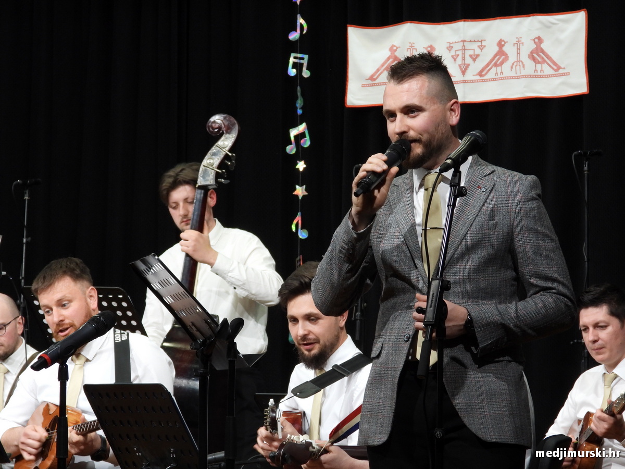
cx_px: 312
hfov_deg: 13.6
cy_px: 234
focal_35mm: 145
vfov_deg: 10.2
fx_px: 2618
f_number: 4
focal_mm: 26.1
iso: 400
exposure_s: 1/40
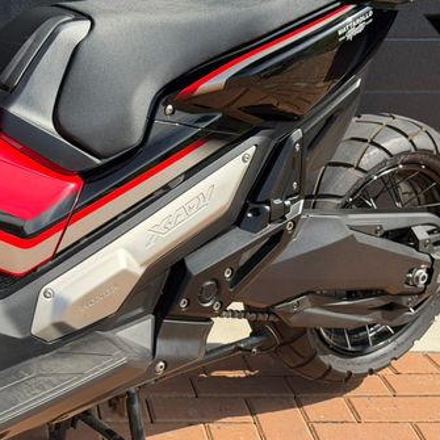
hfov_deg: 21.1
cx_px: 72
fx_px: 1165
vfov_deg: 21.4
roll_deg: +0.0
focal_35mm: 81
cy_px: 263
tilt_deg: -20.0
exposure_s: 1/2208
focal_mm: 6.76
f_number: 1.78
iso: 80
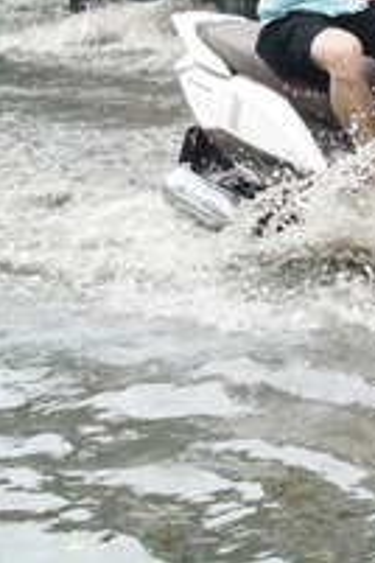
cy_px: -1
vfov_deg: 15.0
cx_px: 747
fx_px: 2094
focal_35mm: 134
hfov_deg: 9.6
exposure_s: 1/400
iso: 12800
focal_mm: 24
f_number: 9
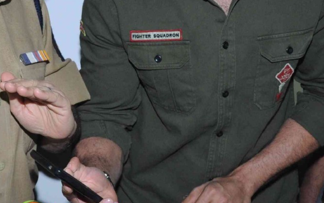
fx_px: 812
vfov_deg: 14.2
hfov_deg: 22.5
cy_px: 123
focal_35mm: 92
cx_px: 107
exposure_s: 1/100
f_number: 3.5
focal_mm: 18
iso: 500
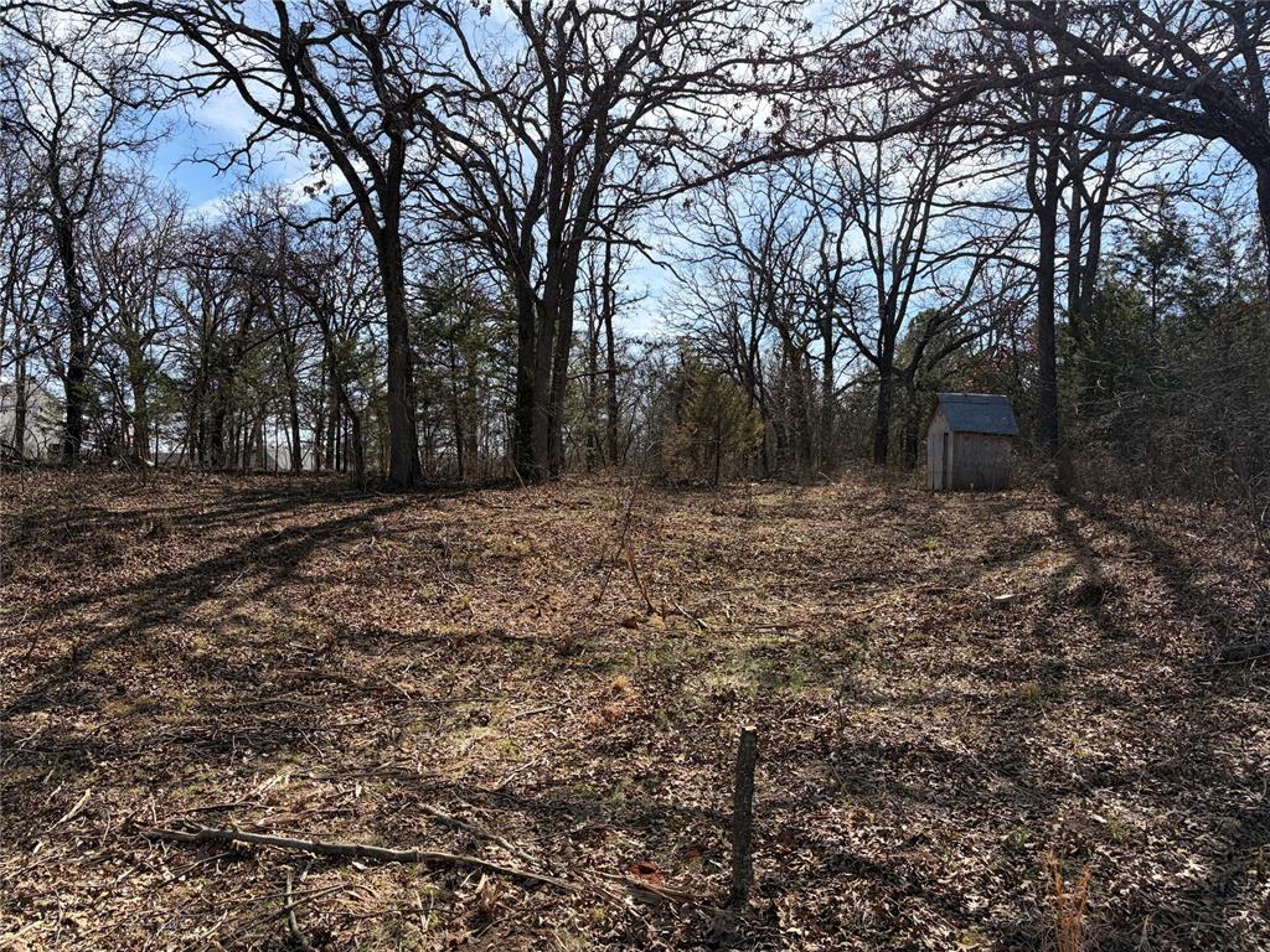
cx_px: 635
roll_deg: +0.1
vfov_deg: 53.1
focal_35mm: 26
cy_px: 476
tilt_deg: +1.4
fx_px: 954
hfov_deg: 67.3
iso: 50
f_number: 1.6
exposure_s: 1/2208
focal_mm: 5.96
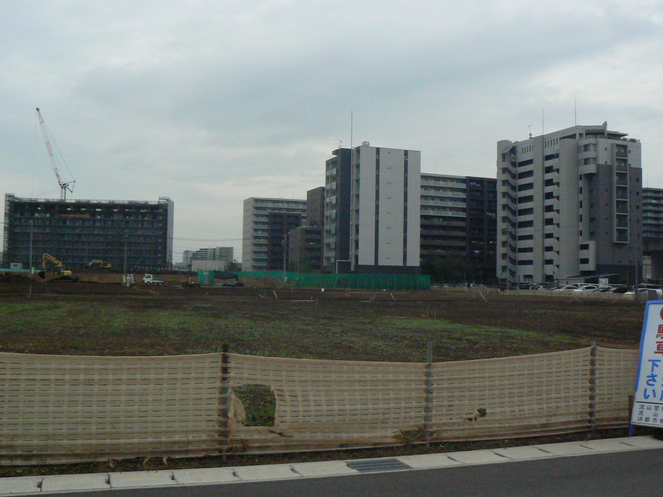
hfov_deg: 51.4
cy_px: 248
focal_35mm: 36
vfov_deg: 39.7
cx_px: 332
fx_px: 690
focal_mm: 6
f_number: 8
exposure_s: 1/640
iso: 400
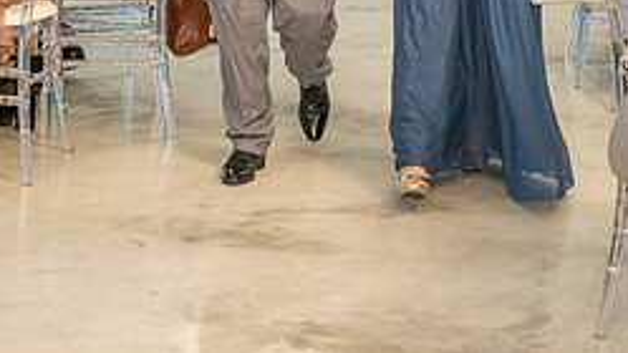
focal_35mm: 117
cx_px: 285
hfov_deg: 18.3
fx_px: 1948
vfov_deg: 10.1
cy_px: -132
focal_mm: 48
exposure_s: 1/160
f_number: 3.2
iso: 800
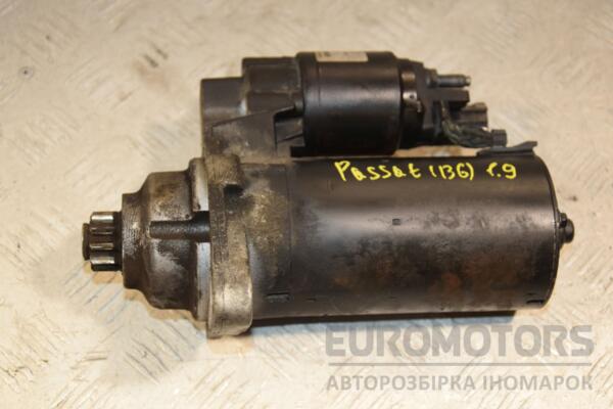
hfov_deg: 27.0
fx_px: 1277
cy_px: 204
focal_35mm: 75
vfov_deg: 18.2
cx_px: 306
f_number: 5.6
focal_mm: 50
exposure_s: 1/200
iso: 800
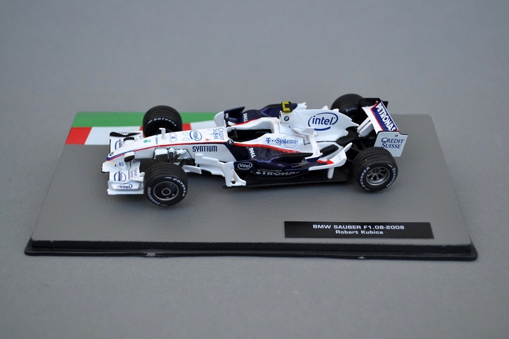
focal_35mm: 51
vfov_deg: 26.5
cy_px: 170
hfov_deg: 38.9
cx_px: 254
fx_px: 721
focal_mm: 34
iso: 450
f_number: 5
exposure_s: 1/60
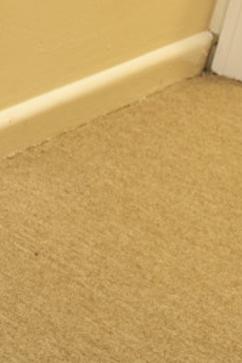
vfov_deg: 17.6
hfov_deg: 7.2
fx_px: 969
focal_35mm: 96
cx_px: -842
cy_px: -271
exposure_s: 1/6
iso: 320
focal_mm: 14
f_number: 7.1
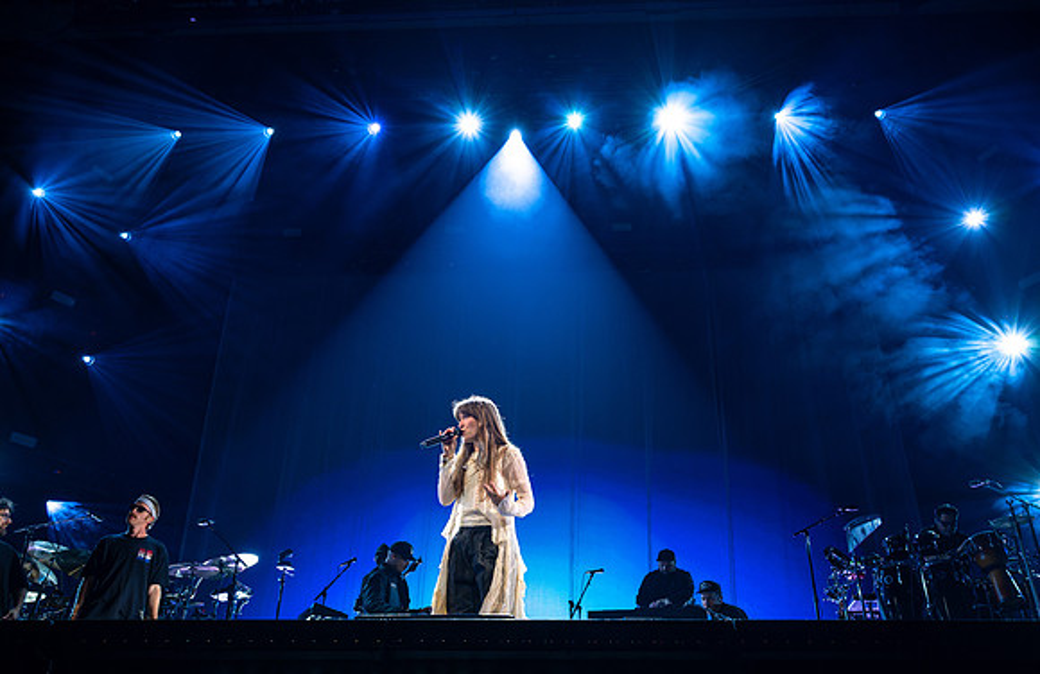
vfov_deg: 45.2
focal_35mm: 28
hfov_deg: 65.5
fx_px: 808
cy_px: 367
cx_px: 540
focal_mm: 24
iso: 1000
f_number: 3.2
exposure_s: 1/250
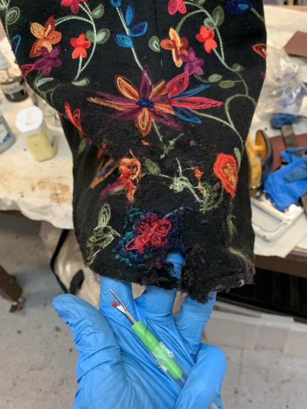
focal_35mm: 30
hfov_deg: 46.7
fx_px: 354
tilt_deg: -48.2
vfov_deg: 59.7
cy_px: 178
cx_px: 176
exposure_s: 1/50
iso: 200
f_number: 1.8
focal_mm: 4.25
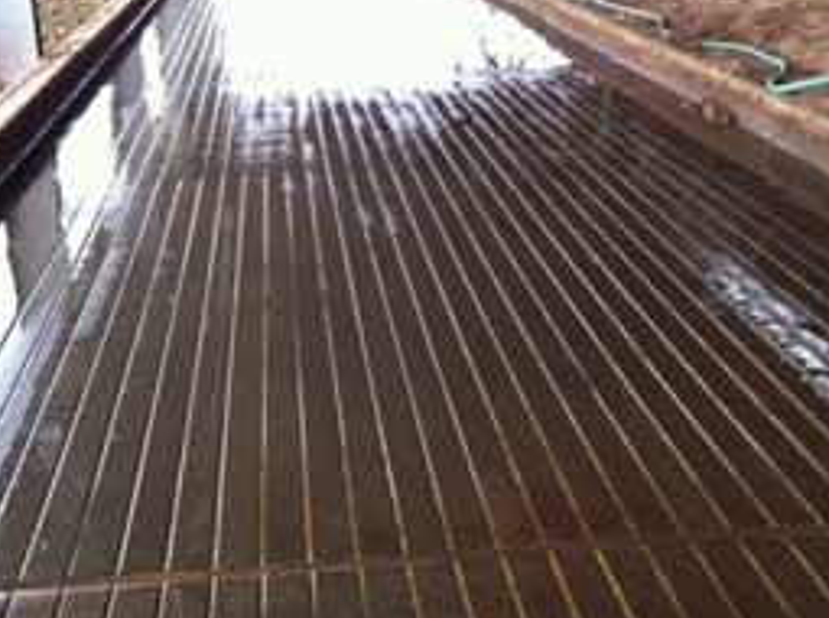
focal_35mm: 55
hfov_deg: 35.0
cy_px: 359
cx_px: 364
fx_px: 1314
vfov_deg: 26.4
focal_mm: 3.85
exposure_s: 1/60
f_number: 2.8
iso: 100
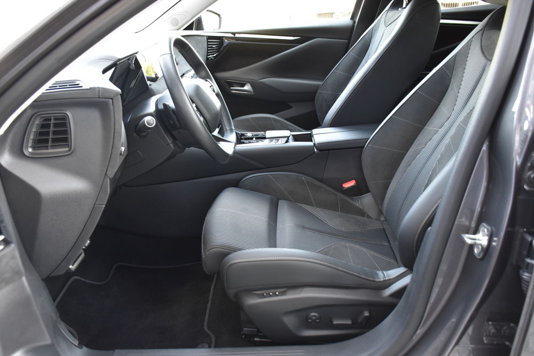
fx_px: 445
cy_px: 178
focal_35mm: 30
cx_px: 267
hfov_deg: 61.9
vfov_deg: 43.6
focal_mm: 20
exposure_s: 1/60
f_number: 3.5
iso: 1250
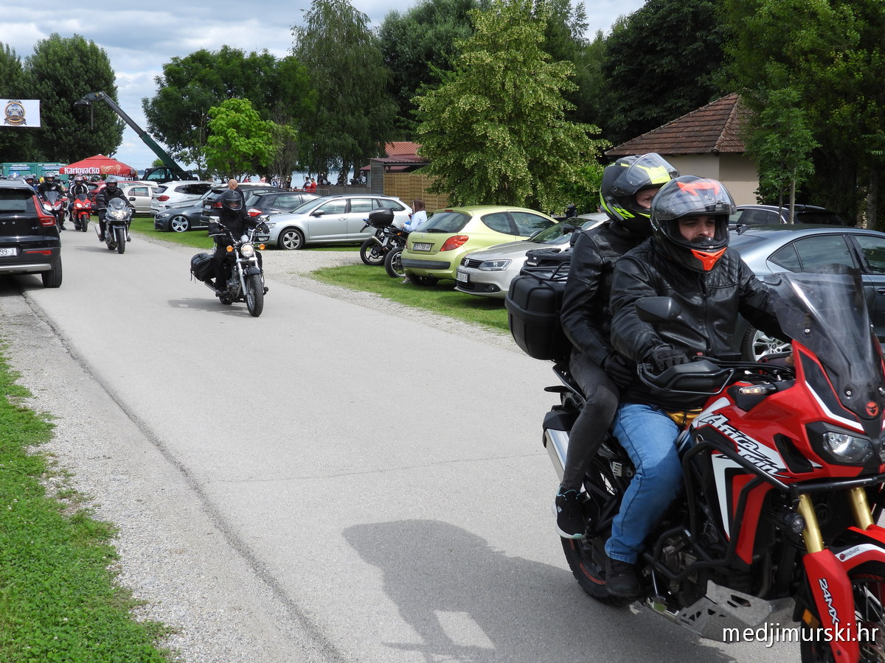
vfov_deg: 32.9
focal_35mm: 44
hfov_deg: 42.9
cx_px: 442
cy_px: 332
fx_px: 1125
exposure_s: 1/1000
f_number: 3.2
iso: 100
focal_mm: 7.9
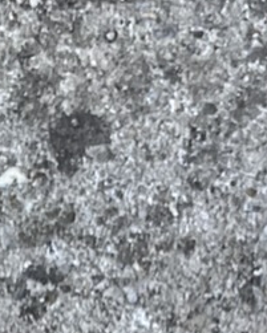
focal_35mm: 207
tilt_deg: -74.7
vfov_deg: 7.3
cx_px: 217
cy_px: 1244
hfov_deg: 7.5
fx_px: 2043
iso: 32
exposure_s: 1/128
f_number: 1.8
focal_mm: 4.25
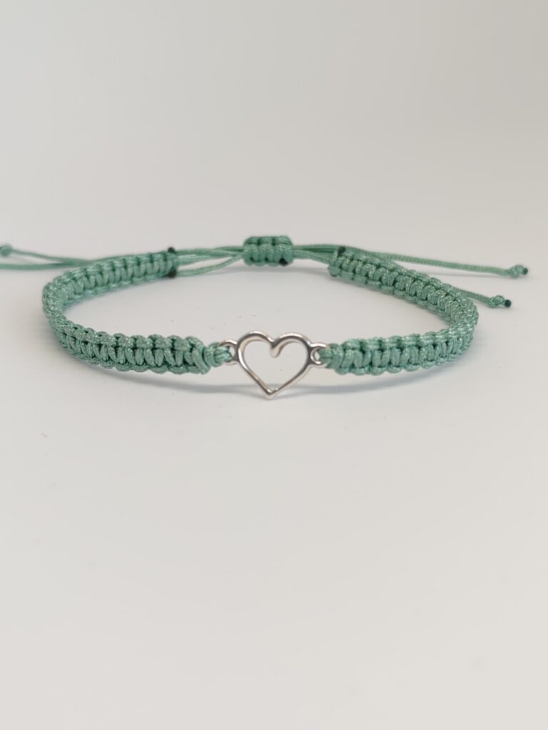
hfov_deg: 27.0
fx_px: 1140
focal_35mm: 54
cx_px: 274
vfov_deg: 35.5
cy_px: 365
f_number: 1.9
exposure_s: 1/125
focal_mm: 6.12
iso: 160
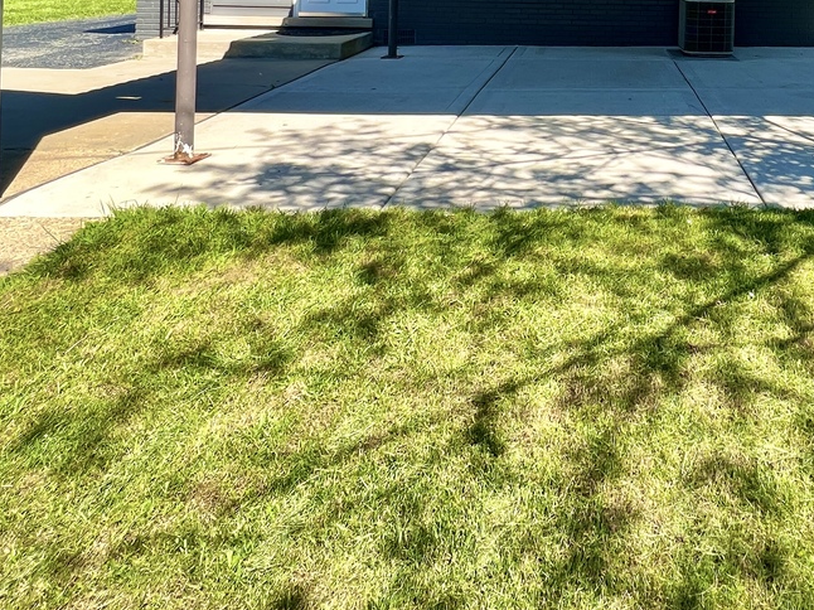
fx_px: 682
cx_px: 636
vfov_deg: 39.6
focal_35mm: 29
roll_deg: -1.7
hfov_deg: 57.6
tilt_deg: +0.9
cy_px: -57
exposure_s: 1/384
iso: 32
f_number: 1.8
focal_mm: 1.57
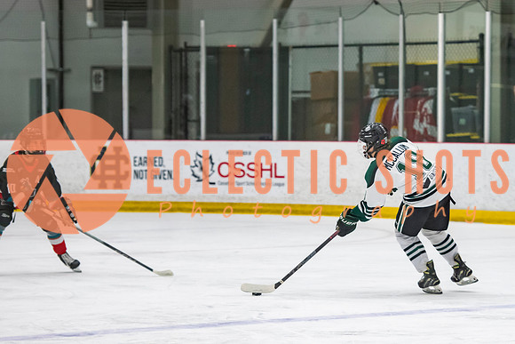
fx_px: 3103
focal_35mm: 217
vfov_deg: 6.3
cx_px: 357
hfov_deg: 9.5
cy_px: 178
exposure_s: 1/640
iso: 2000
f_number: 3.2
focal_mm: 125
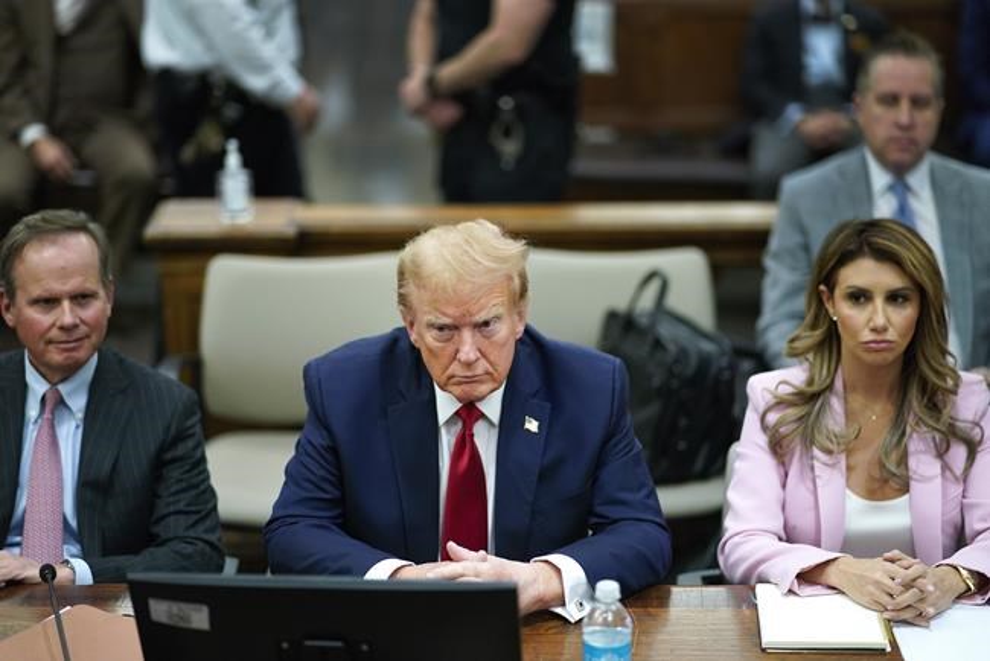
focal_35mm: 85
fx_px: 2338
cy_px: 330
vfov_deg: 16.1
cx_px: 495
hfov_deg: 23.9
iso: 2500
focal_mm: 85
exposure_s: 1/800
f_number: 1.4
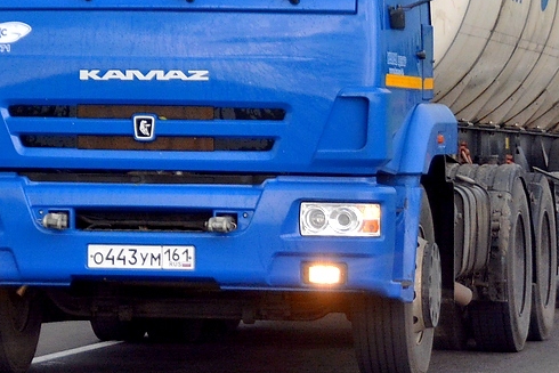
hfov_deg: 8.8
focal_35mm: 235
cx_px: 210
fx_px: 3651
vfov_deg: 5.8
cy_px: 16
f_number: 5
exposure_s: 1/1000
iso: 560
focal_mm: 75
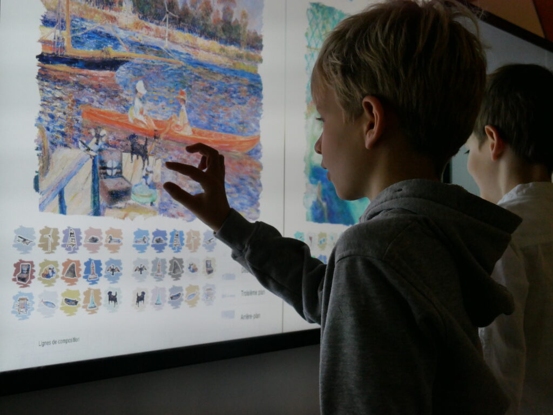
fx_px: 991
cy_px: 208
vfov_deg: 23.7
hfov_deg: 31.2
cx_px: 276
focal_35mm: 62
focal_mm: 31
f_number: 5.4
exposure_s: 1/80
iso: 1600
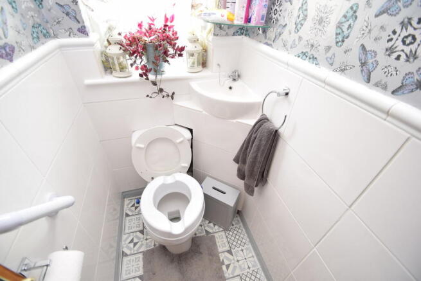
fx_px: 175
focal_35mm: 15
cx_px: 210
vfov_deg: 77.4
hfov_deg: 100.4
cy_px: 140
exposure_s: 1/80
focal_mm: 10
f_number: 4
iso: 400
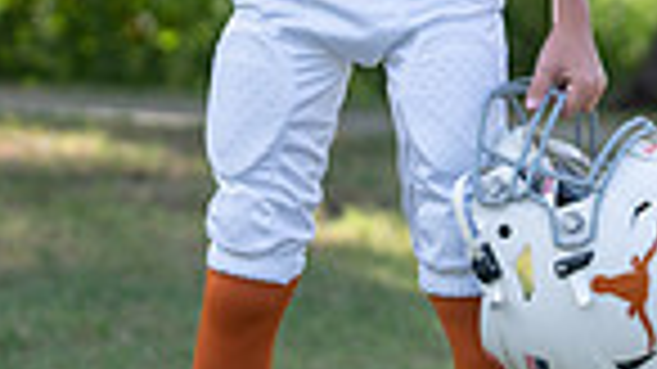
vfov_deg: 4.1
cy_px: -115
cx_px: 454
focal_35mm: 292
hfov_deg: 7.4
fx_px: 5085
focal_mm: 70
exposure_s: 1/400
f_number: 2.8
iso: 100
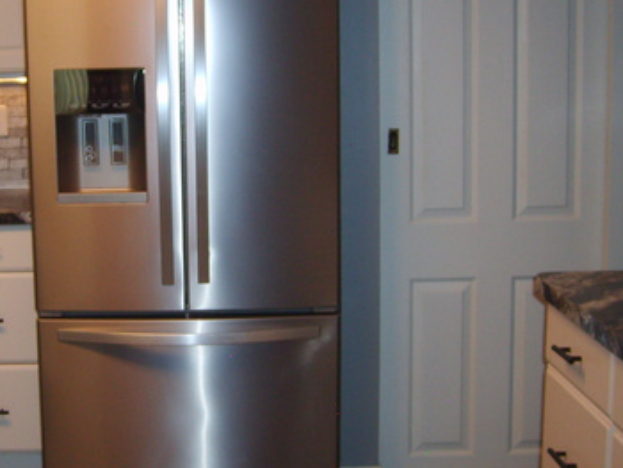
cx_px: 130
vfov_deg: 23.0
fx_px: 1153
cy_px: 230
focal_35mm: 64
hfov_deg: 29.6
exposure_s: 1/45
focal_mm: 5.8
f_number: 2.8
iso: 100
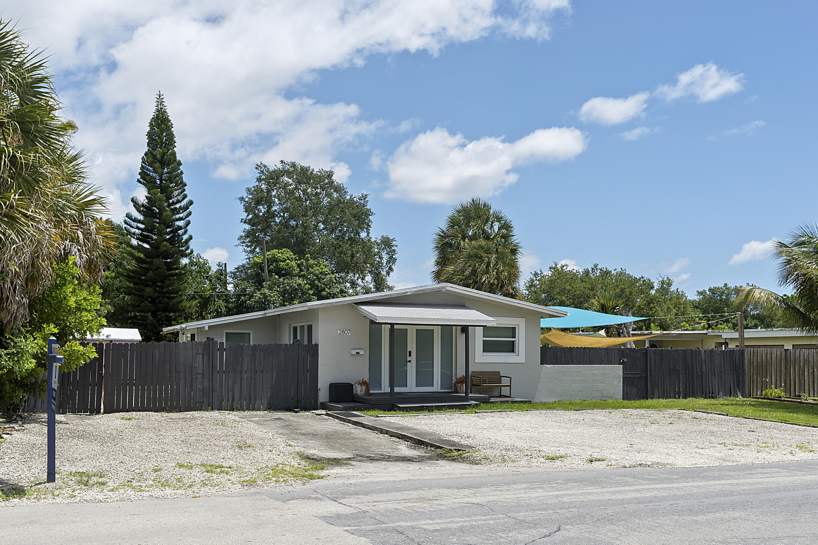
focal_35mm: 36
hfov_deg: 53.1
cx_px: 409
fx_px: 818
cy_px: 272
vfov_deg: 36.9
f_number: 7.1
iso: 100
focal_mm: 24
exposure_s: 1/80
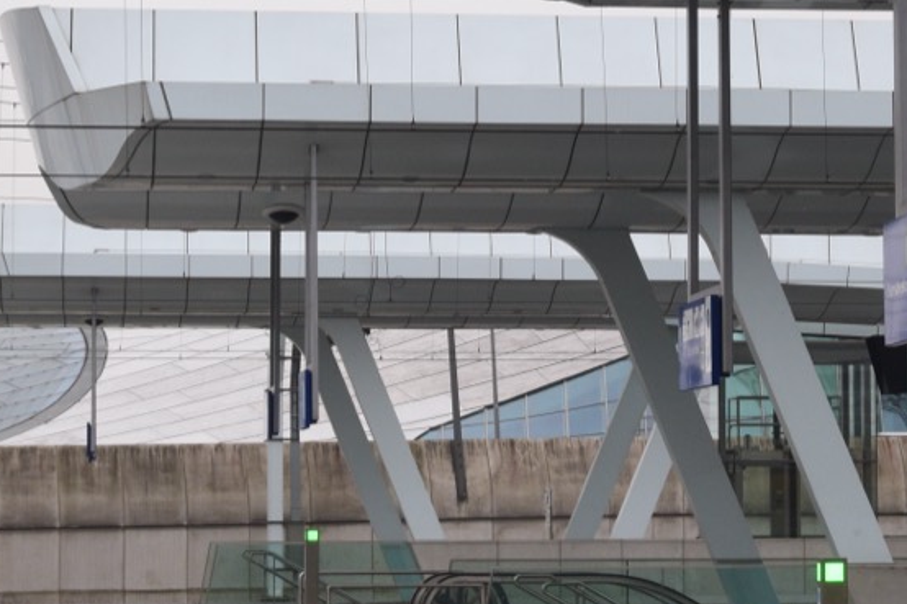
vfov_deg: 9.5
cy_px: 135
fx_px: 3627
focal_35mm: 144
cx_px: 573
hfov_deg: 14.2
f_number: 9
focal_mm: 38
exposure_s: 1/100
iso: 400
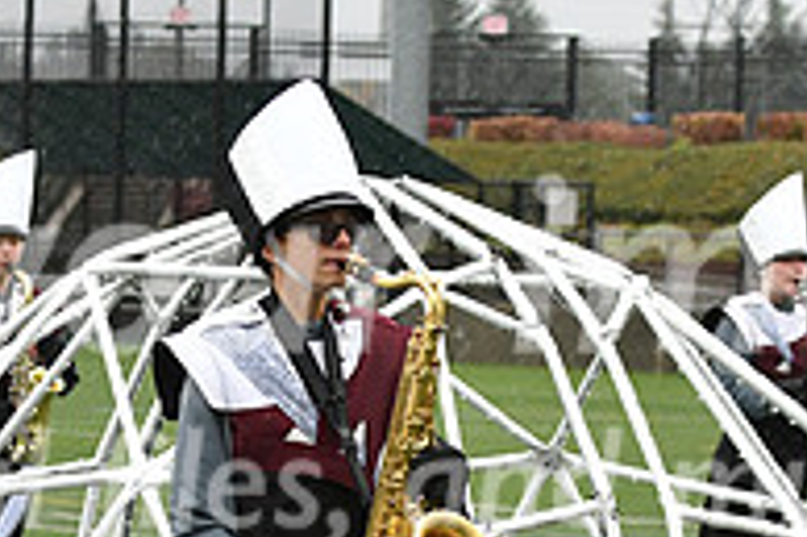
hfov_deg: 6.6
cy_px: 701
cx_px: 320
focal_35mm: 314
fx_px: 7033
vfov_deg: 4.4
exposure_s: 1/640
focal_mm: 70
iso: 800
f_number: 4
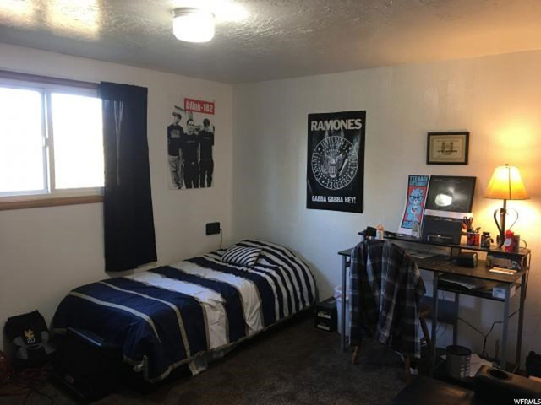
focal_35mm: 29
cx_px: 270
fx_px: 453
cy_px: 202
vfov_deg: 48.2
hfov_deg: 61.7
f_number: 2.2
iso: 50
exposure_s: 1/17
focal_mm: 4.15
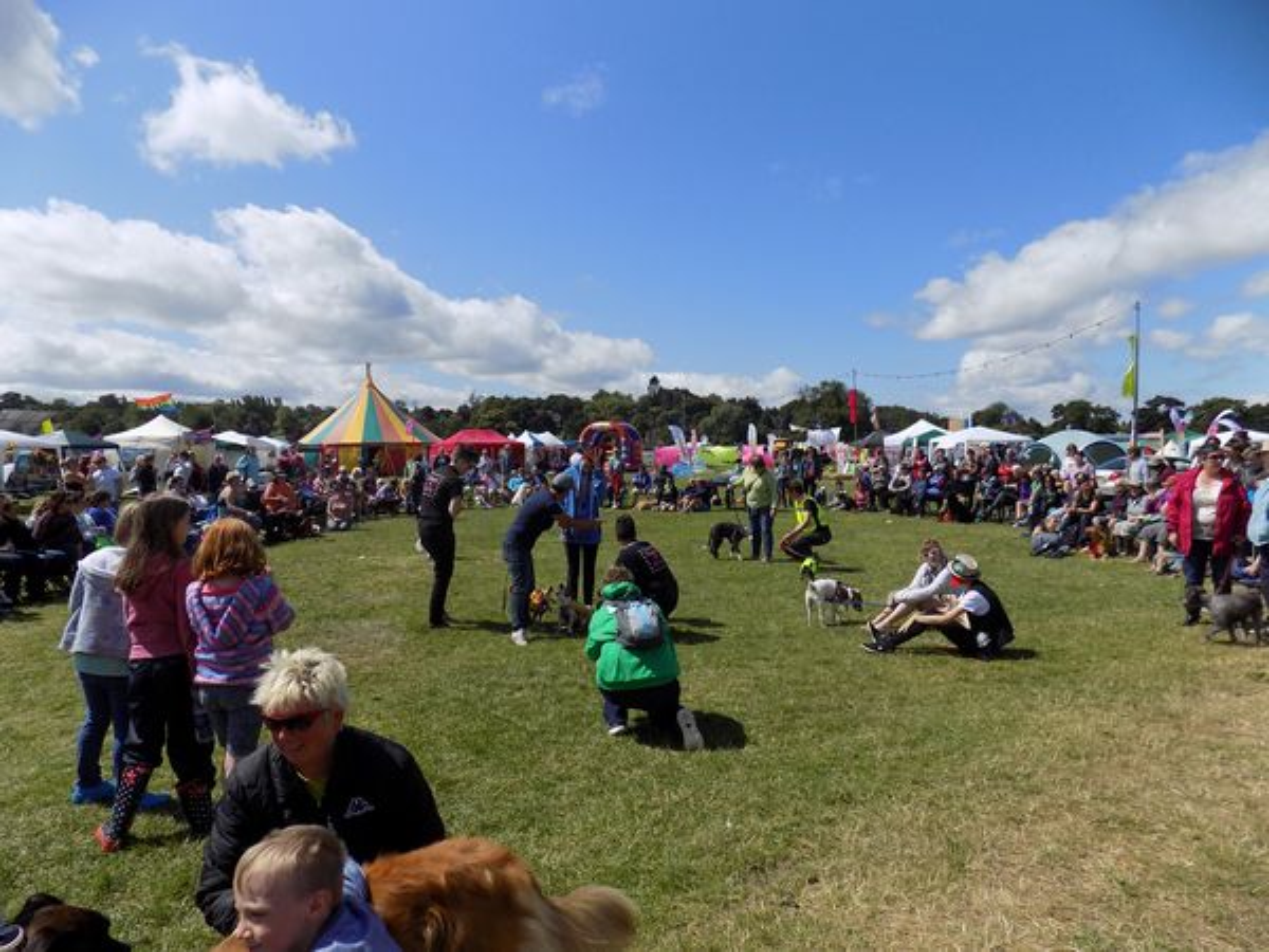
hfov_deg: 73.9
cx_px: 634
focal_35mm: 23
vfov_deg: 58.9
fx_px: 843
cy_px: 476
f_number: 9.9
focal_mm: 4
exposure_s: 1/160
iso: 80
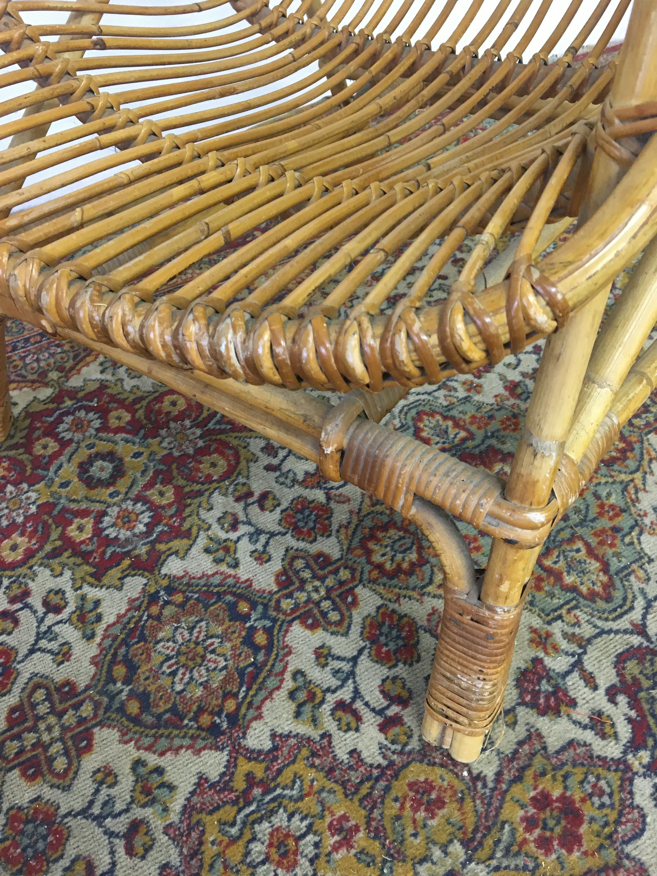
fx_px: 734
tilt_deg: -44.7
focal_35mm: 29
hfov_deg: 48.2
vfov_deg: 61.7
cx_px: 328
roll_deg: +4.9
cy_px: 438
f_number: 2.2
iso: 200
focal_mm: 4.15
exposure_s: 1/17
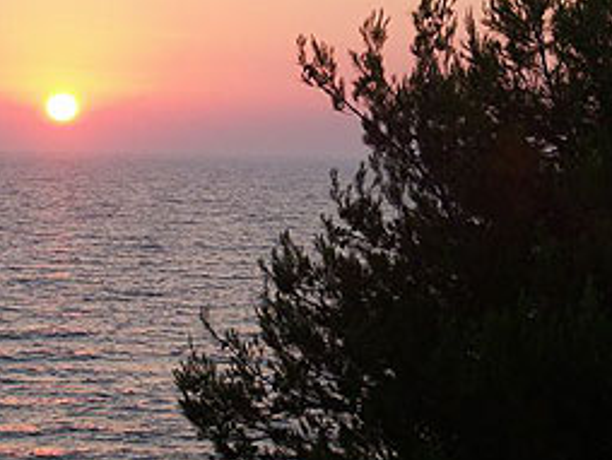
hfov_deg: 12.0
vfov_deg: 9.0
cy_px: 132
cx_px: 289
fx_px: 2920
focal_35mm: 165
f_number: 4.5
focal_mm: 23.77
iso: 64
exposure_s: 1/100
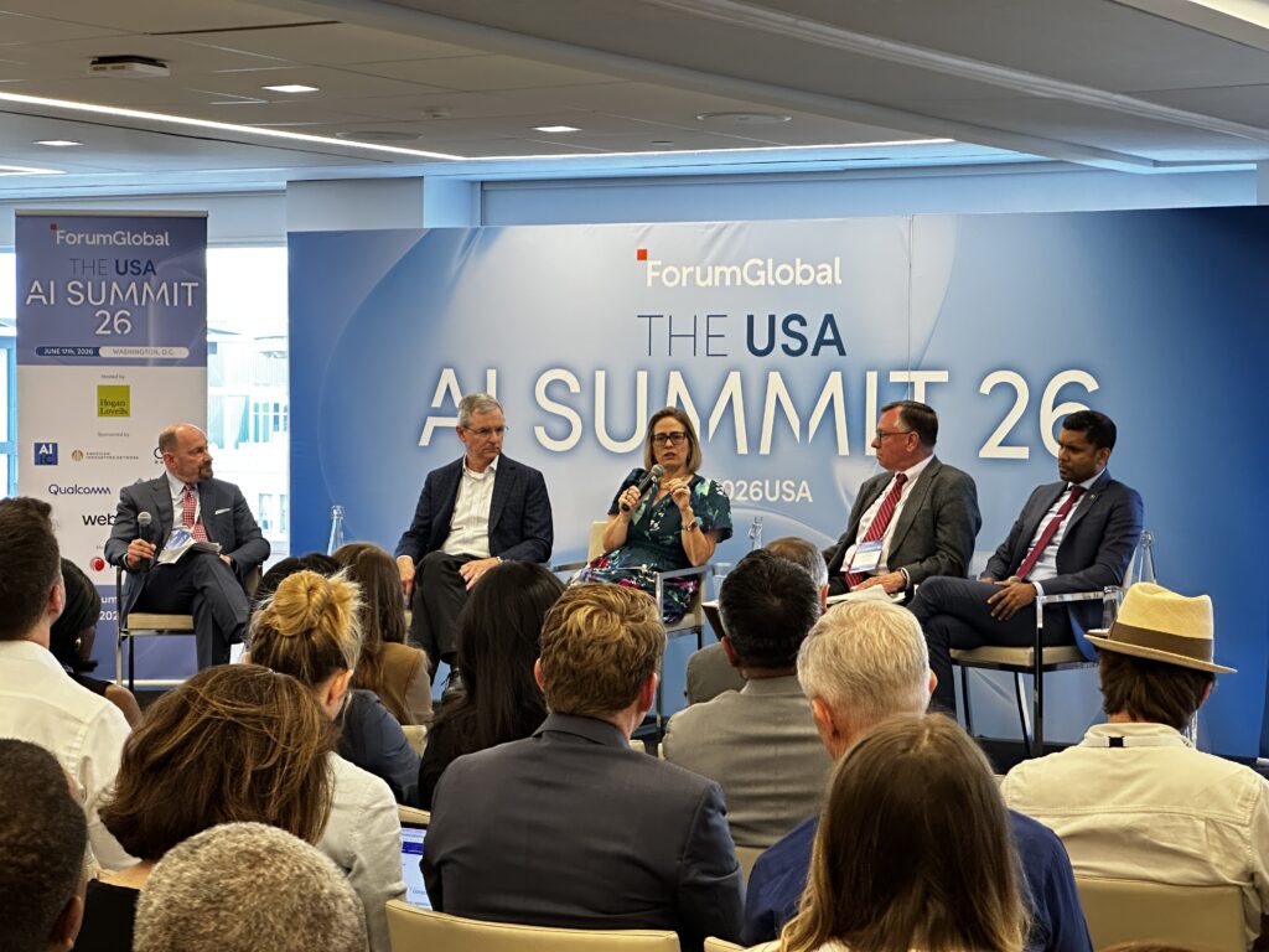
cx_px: 634
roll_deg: -0.8
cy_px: 476
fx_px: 2823
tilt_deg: -1.9
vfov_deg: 19.1
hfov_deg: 25.3
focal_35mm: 77
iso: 320
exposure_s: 1/60
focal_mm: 9
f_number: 2.8
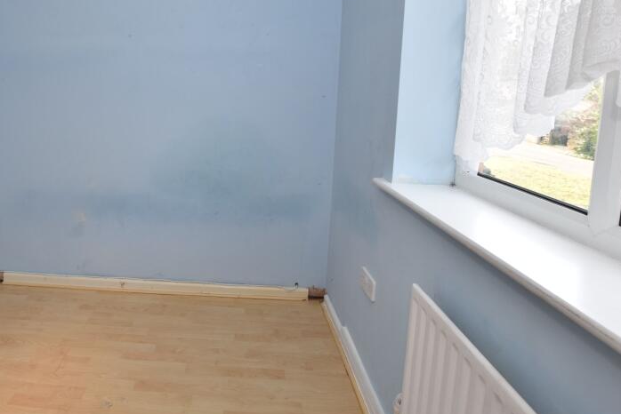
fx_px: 380
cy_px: 133
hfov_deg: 75.7
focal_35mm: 22
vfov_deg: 55.9
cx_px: 199
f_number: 5
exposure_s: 1/200
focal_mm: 10
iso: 360
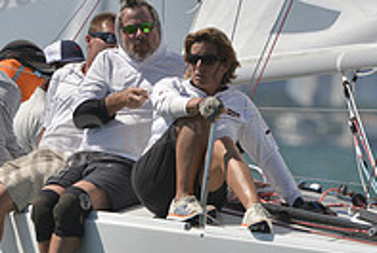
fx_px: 12323
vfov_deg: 1.2
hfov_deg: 1.8
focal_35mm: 1175
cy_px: 227
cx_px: 302
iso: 200
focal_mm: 400
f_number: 7.1
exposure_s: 1/1250
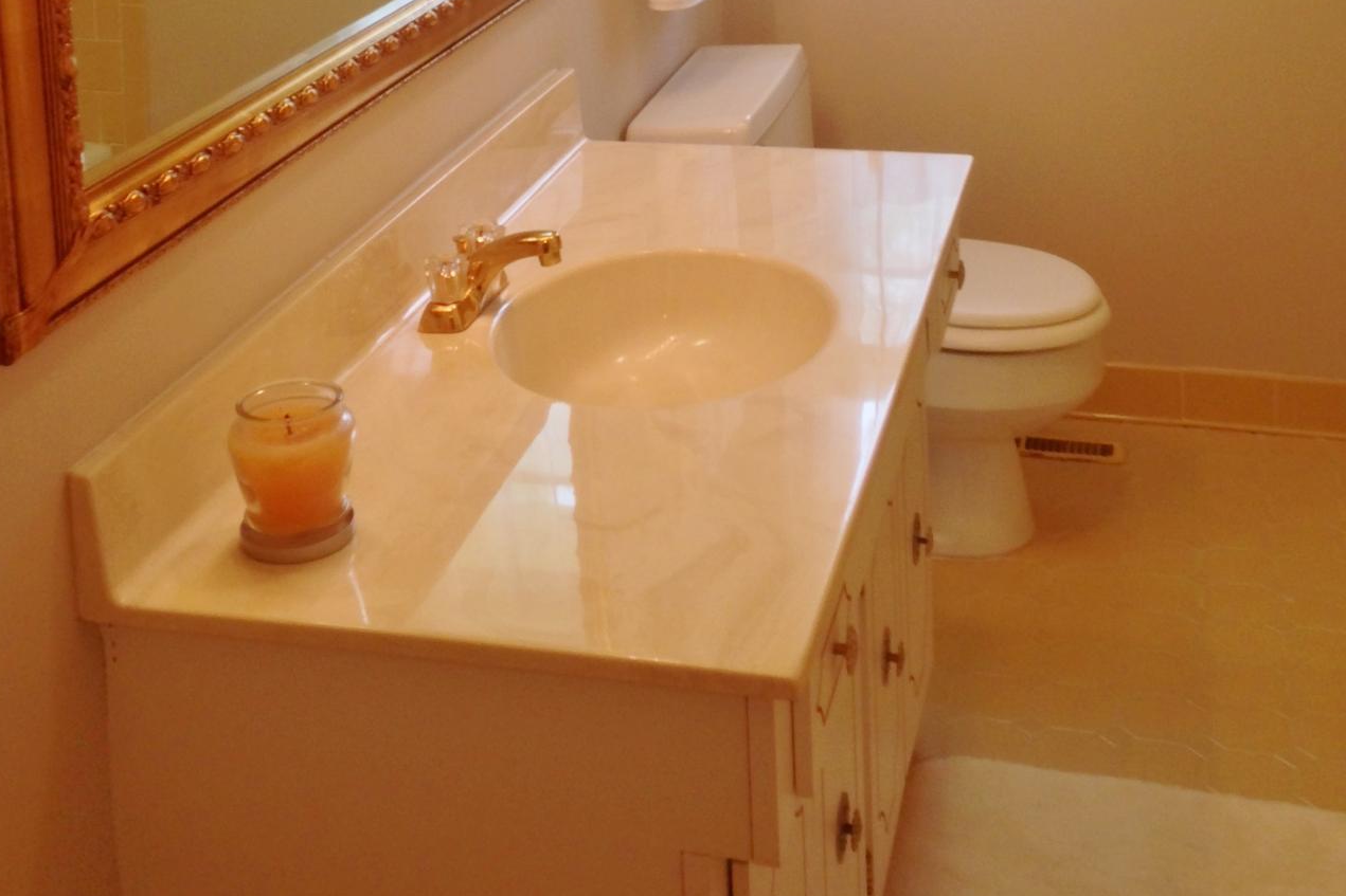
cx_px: 599
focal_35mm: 54
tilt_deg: -9.2
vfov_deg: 23.5
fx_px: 2019
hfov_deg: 36.8
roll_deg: +2.0
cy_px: -85
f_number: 2.4
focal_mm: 4.12
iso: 64
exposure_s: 1/40
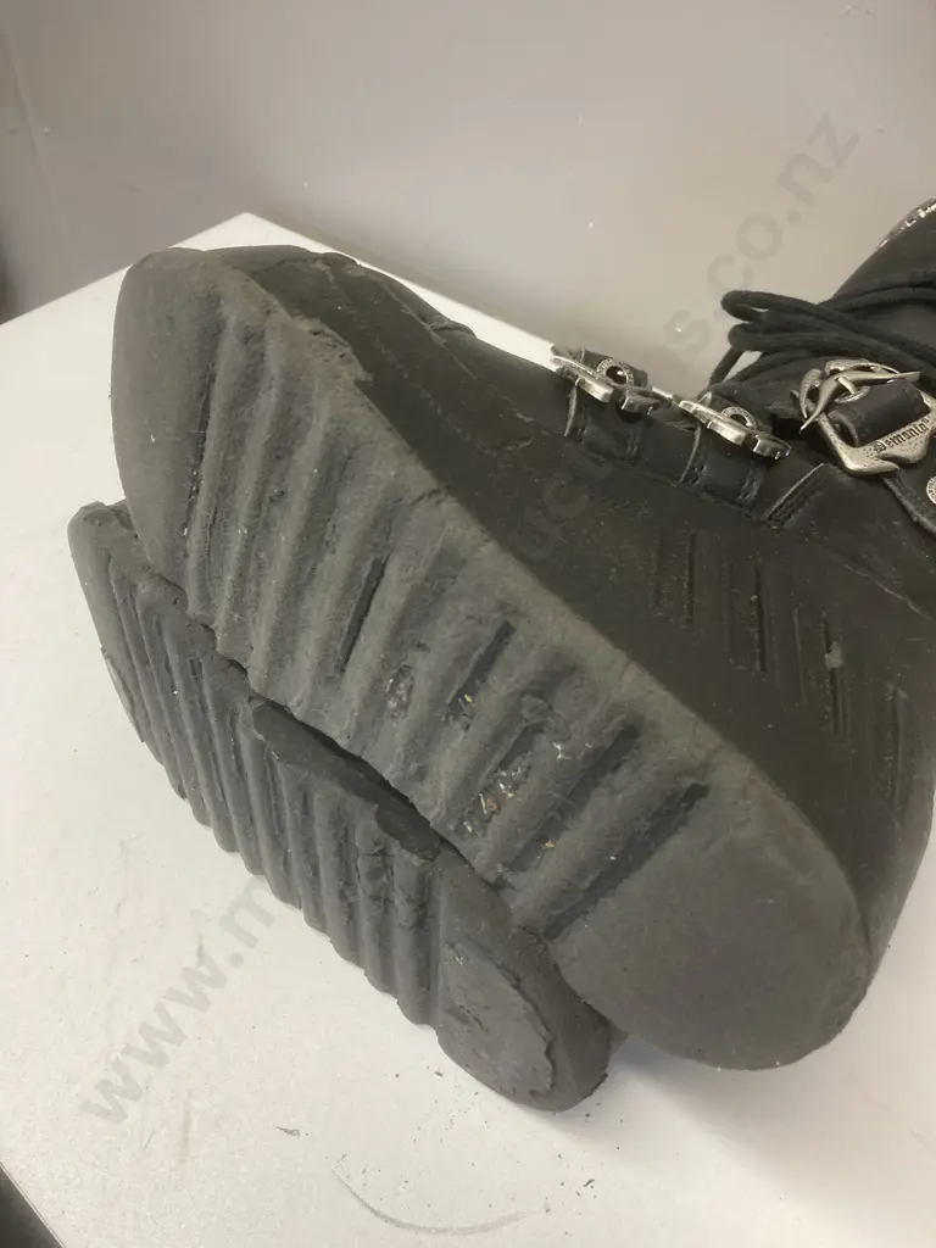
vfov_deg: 63.4
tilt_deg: -46.0
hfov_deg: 49.7
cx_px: 468
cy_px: 624
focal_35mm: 28
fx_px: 1009
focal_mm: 3.99
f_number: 1.8
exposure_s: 1/50
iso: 80
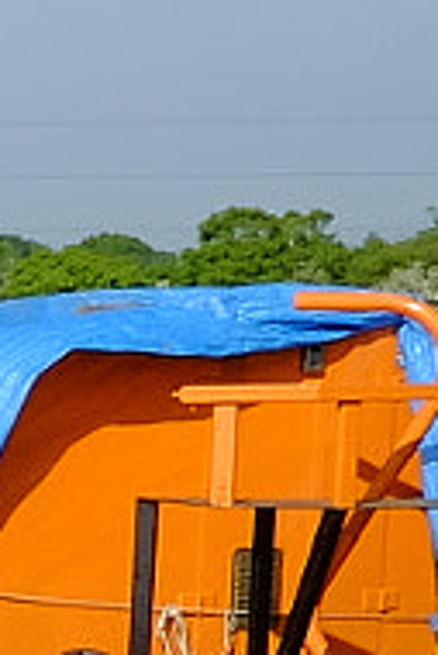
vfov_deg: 8.9
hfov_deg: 4.8
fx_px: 4135
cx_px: -1890
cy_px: 920
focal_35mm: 227
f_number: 11
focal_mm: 18
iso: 200
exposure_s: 1/200
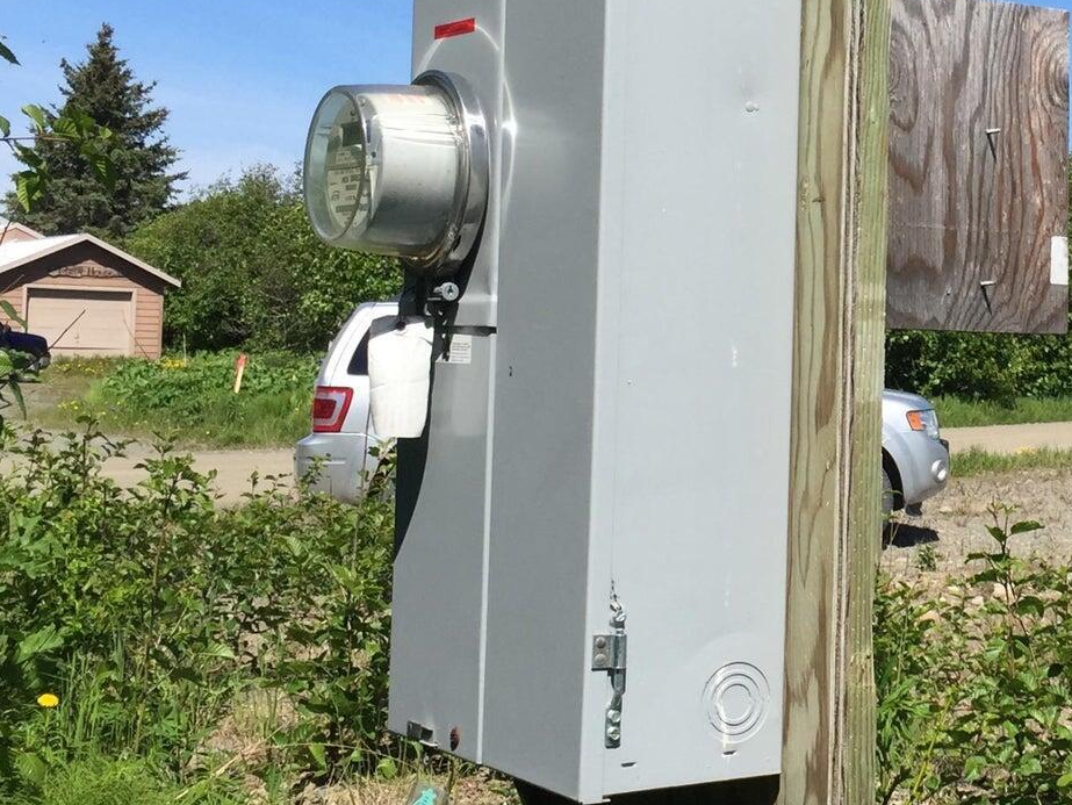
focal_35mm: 67
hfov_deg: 27.7
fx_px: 2076
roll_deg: -0.8
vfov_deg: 21.9
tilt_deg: +2.5
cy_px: 285
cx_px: 995
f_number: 2.2
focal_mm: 4.15
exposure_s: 1/2326
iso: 32
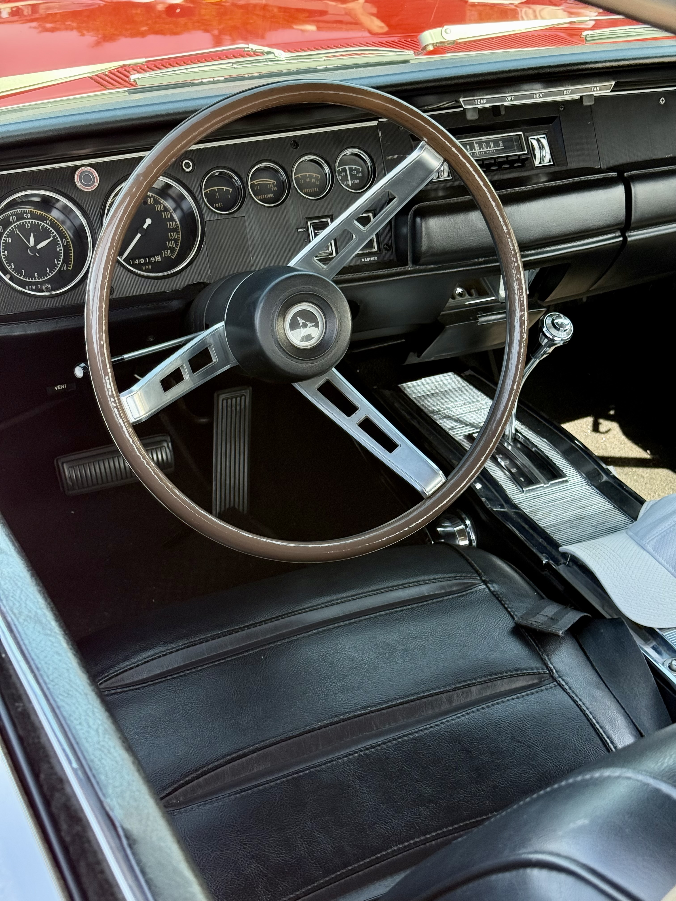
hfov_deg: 30.3
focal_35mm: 48
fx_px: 1250
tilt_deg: -29.2
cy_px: 450
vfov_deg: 39.7
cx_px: 338
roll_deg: -3.1
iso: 64
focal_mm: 6.76
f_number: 1.78
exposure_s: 1/349
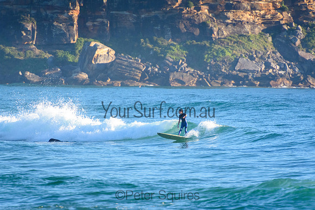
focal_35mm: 600
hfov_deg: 3.4
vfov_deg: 2.3
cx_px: 158
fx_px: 5251
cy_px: 105
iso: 1000
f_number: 5.6
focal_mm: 400
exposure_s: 1/2500
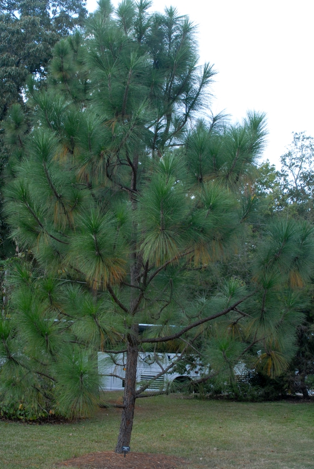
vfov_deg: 40.3
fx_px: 640
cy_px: 238
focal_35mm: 49
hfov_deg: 27.6
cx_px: 156
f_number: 7.1
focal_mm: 28
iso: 400
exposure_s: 1/180
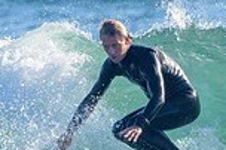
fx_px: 14712
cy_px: 159
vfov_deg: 0.6
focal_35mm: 2346
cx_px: 119
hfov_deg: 0.9
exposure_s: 1/2000
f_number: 5.6
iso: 220
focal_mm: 500
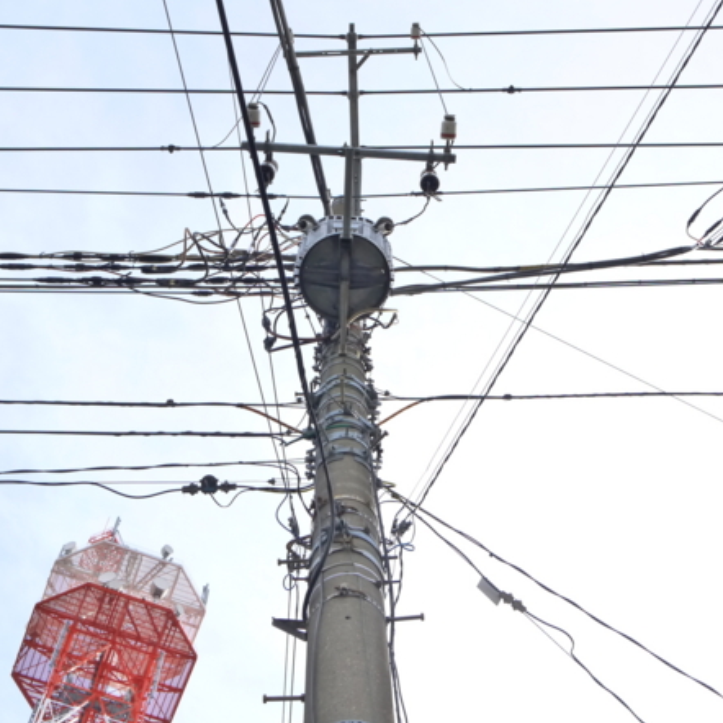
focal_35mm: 48
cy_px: 366
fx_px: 1134
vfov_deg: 35.4
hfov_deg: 35.4
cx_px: 363
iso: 640
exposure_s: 1/250
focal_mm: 20
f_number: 8
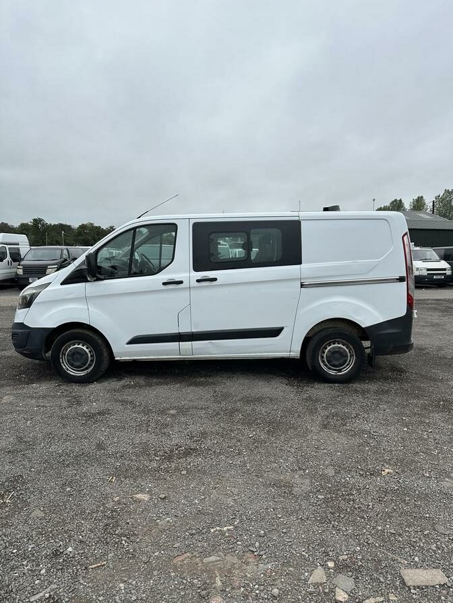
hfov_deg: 56.8
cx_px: 226
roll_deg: +0.6
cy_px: 302
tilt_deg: -6.7
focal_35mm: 24
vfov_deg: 71.6
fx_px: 419
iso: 80
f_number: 1.78
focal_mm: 6.86
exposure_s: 1/1988
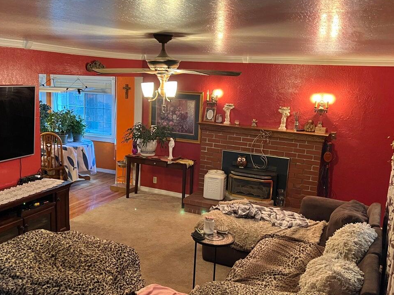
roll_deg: -1.4
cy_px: 148
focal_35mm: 37
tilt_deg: -10.4
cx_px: 179
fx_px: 421
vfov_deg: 38.7
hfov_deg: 50.1
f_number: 1.5
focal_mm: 5.7
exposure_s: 1/60
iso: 500
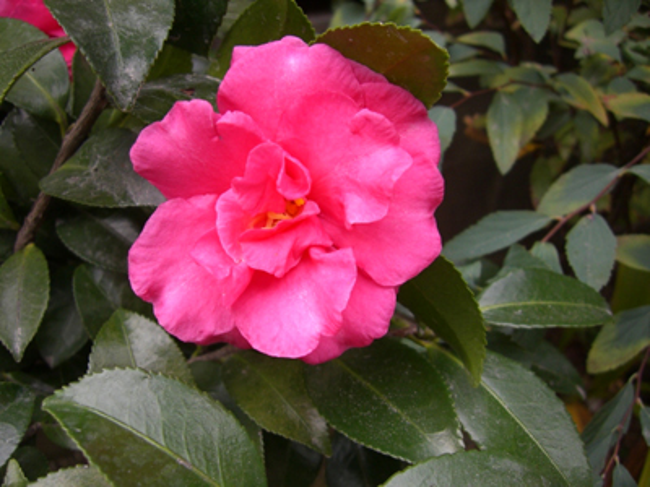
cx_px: 325
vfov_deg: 37.7
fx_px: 714
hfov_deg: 49.0
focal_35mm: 38
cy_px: 244
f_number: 2.7
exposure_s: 1/160
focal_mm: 6.2
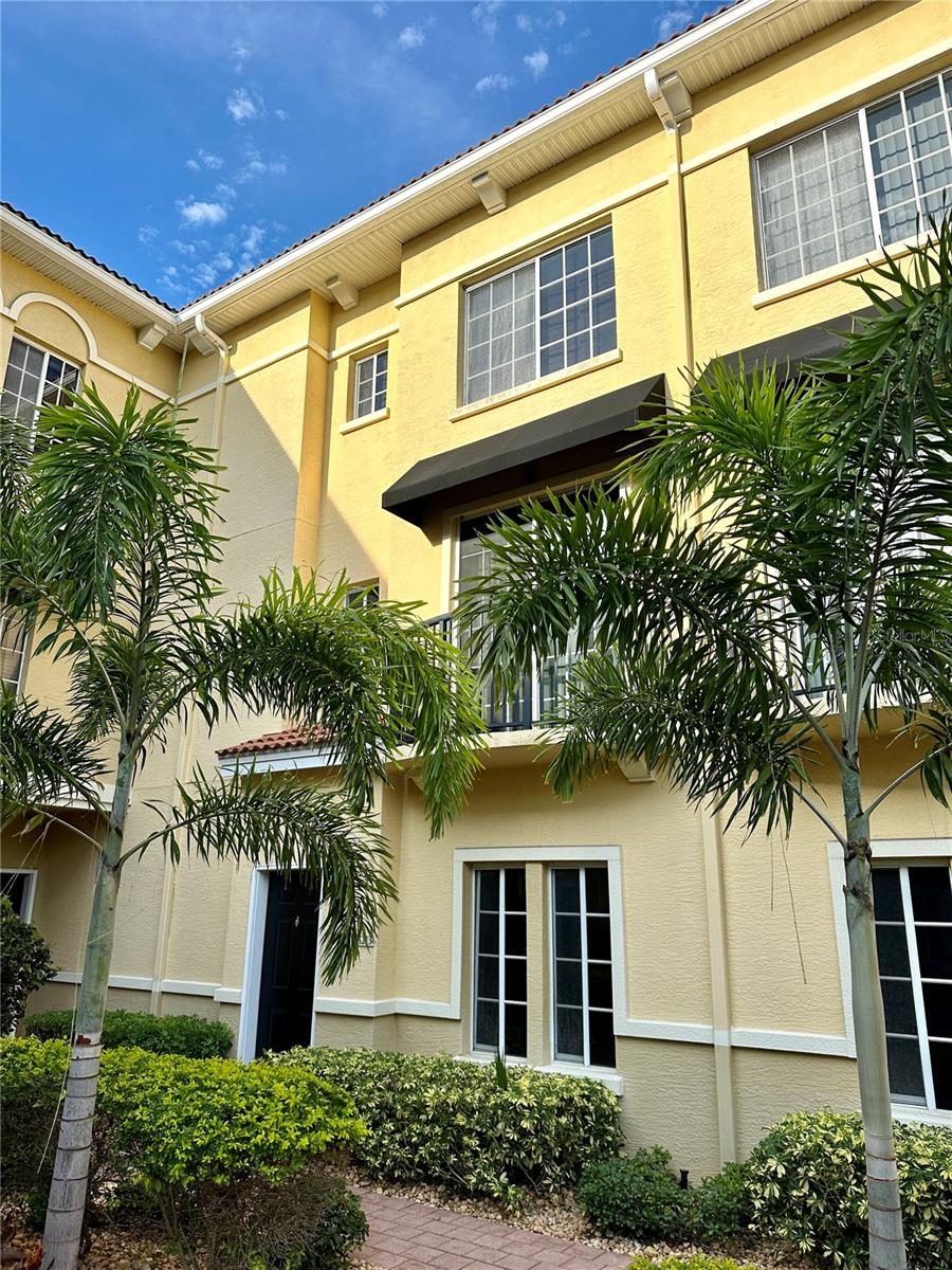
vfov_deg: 71.6
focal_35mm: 24
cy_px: 635
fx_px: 880
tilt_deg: +13.6
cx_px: 476
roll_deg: -0.2
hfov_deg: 56.8
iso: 80
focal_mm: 6.86
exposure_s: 1/2809
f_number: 1.78
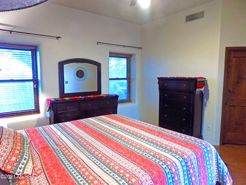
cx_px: 123
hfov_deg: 73.9
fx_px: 163
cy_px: 92
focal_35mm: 23
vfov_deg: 58.9
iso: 400
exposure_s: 1/6
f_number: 3.1
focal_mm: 4
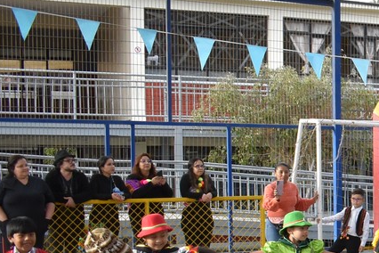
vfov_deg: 14.2
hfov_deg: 18.6
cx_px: 593
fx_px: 1000
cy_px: 256
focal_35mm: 95
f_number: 3.5
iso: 800
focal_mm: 18
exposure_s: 1/1000
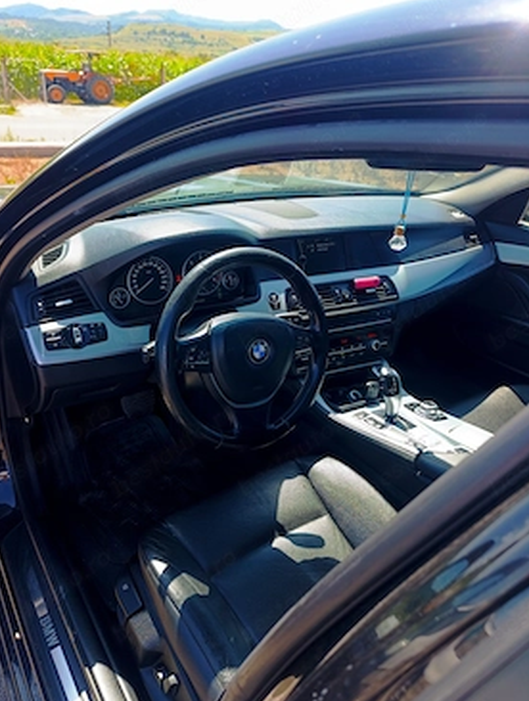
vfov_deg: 69.3
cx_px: 249
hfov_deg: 55.0
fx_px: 508
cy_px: 335
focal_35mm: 25
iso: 64
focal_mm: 6.14
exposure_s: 1/100
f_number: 1.6
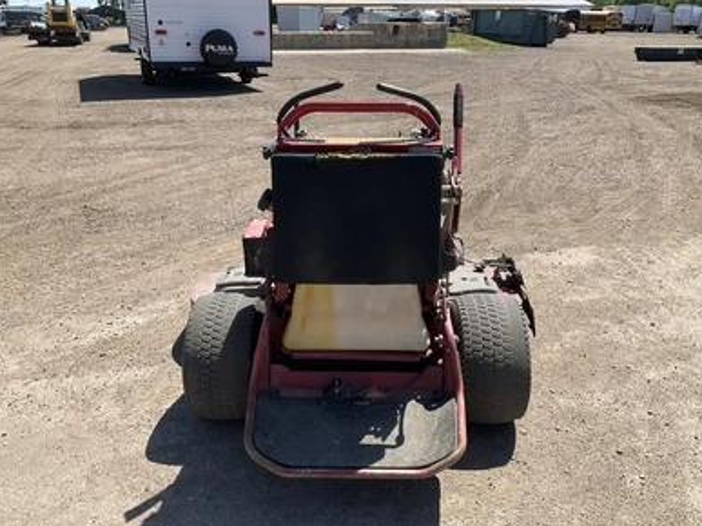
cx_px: 357
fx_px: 608
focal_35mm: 30
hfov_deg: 60.0
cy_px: 270
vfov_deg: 46.8
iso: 25
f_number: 1.8
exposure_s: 1/1311
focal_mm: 3
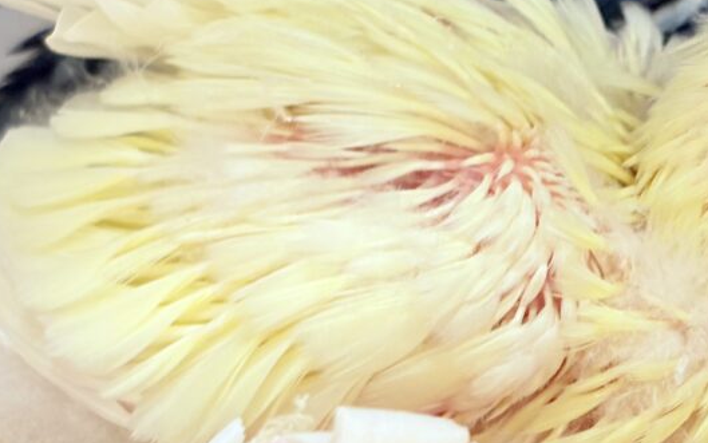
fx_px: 2413
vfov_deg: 10.5
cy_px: 218
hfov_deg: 16.6
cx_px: 555
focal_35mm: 125
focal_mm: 5.96
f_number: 1.6
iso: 100
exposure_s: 1/50
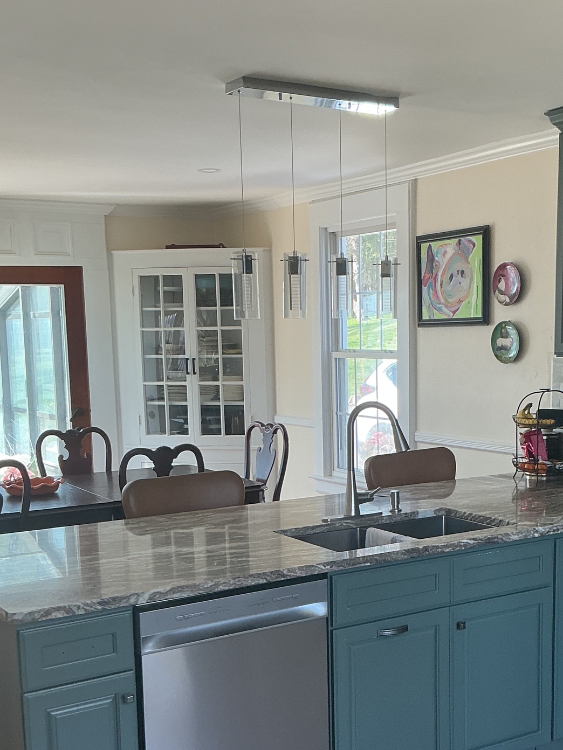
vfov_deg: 39.3
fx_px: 1041
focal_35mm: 48
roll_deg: +0.8
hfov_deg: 30.1
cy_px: 482
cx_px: 353
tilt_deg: -9.1
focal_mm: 3
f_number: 1.8
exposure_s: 1/120
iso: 50
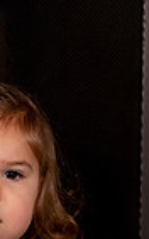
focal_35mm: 262
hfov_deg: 4.9
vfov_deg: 8.0
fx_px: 1704
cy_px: 234
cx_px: -121
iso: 500
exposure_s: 1/250
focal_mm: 56
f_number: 4
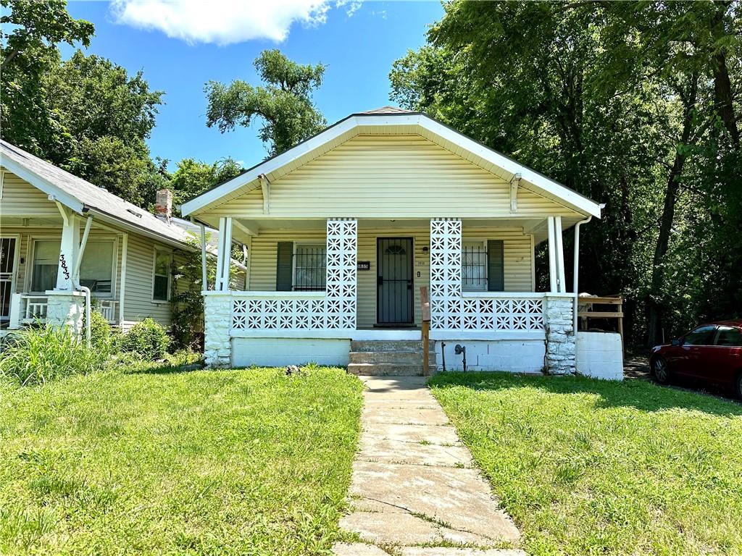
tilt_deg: +7.2
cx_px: 371
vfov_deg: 56.8
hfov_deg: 71.6
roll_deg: -0.4
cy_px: 278
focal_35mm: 24
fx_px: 514
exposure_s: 1/2660
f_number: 1.78
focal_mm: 6.86
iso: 80
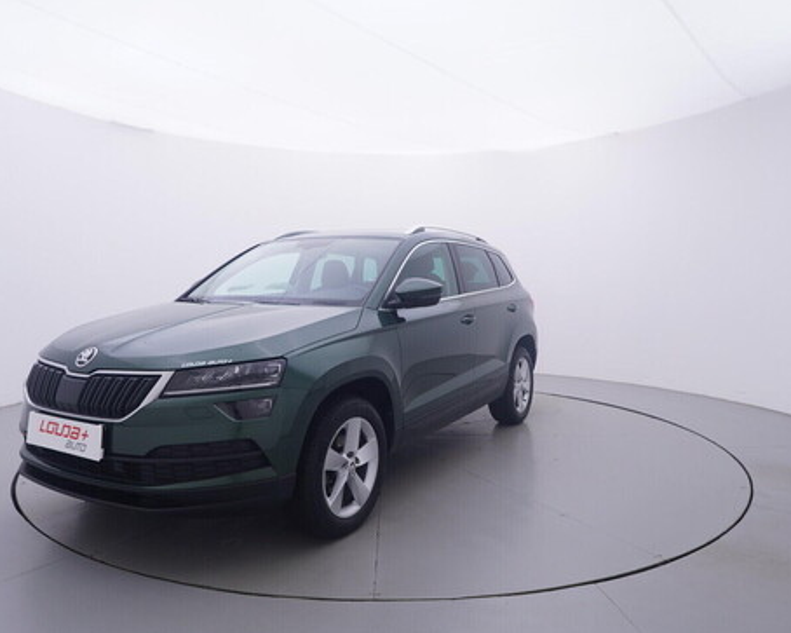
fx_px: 598
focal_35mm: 26
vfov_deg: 55.7
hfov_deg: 66.9
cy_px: 318
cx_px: 388
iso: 200
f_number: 5
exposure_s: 1/80
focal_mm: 15
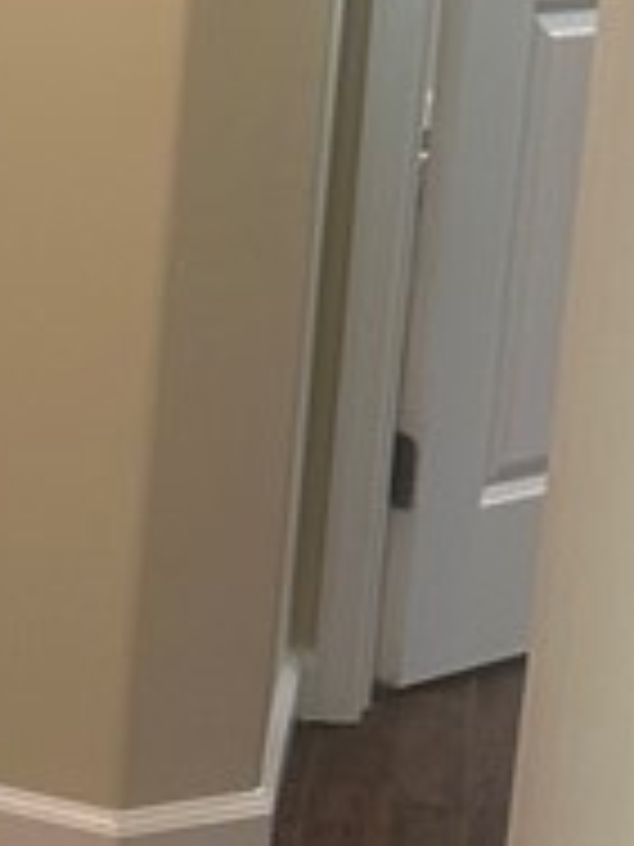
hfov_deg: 10.1
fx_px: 3199
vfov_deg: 14.5
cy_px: -207
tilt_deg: -7.1
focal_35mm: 131
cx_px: -782
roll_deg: -2.4
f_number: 1.78
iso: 160
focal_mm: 6.86
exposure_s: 1/120
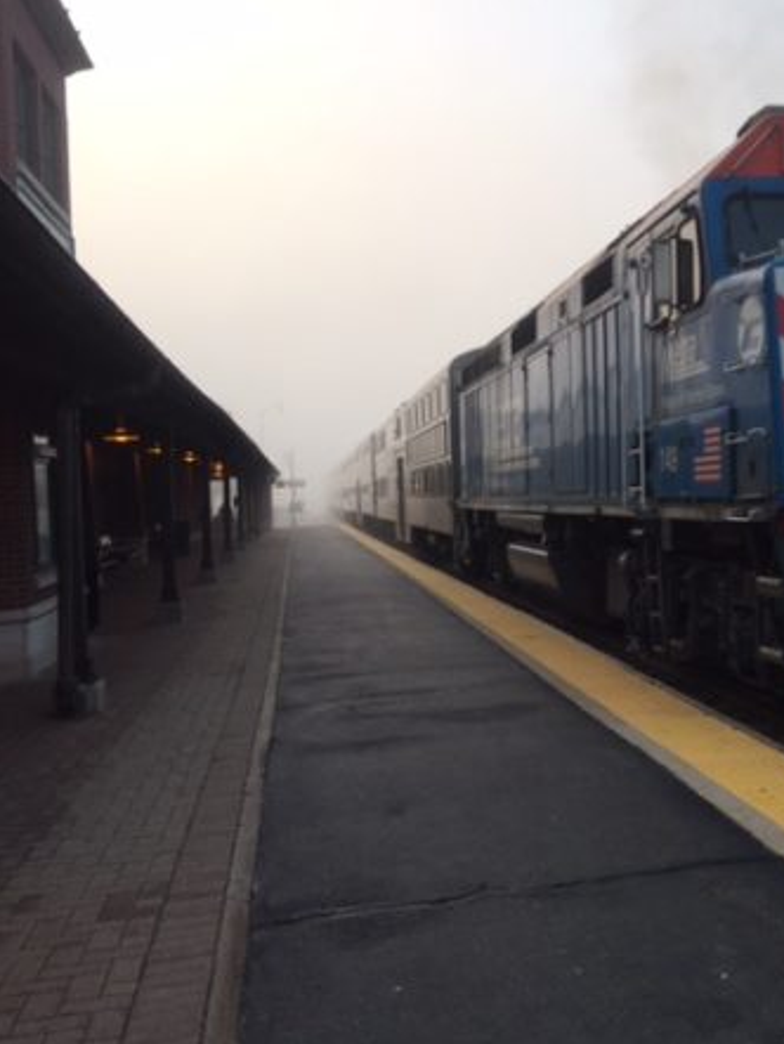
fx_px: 1177
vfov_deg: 47.8
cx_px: 684
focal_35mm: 39
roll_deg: +1.4
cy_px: 520
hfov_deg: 35.0
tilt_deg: -2.2
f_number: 2.2
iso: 32
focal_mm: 4.15
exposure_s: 1/159
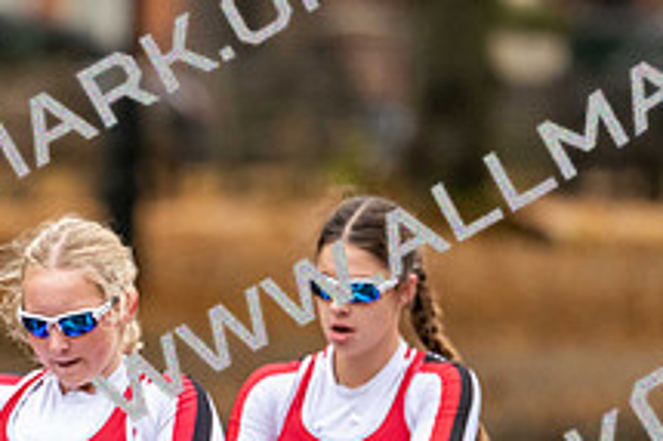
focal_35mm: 1079
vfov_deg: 1.3
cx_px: -133
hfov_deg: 1.9
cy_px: 473
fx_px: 19856
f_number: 4.5
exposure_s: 1/2500
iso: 2800
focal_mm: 400
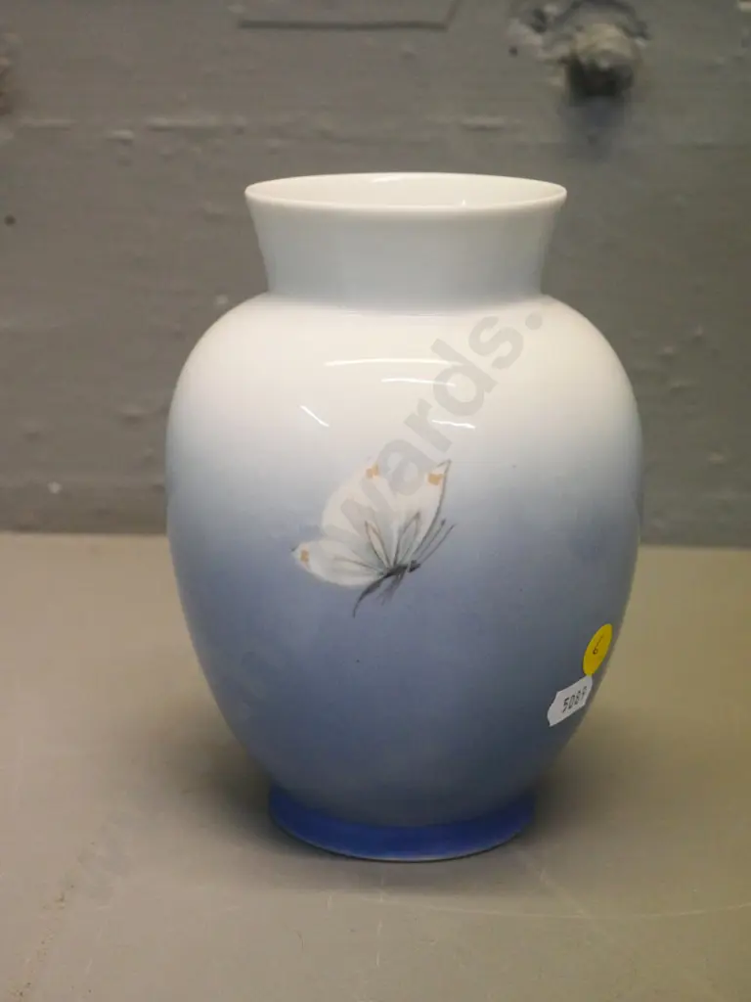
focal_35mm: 60
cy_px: 501
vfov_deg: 32.2
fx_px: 1736
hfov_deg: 24.4
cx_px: 376
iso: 3200
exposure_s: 1/250
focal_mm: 30
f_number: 5.6
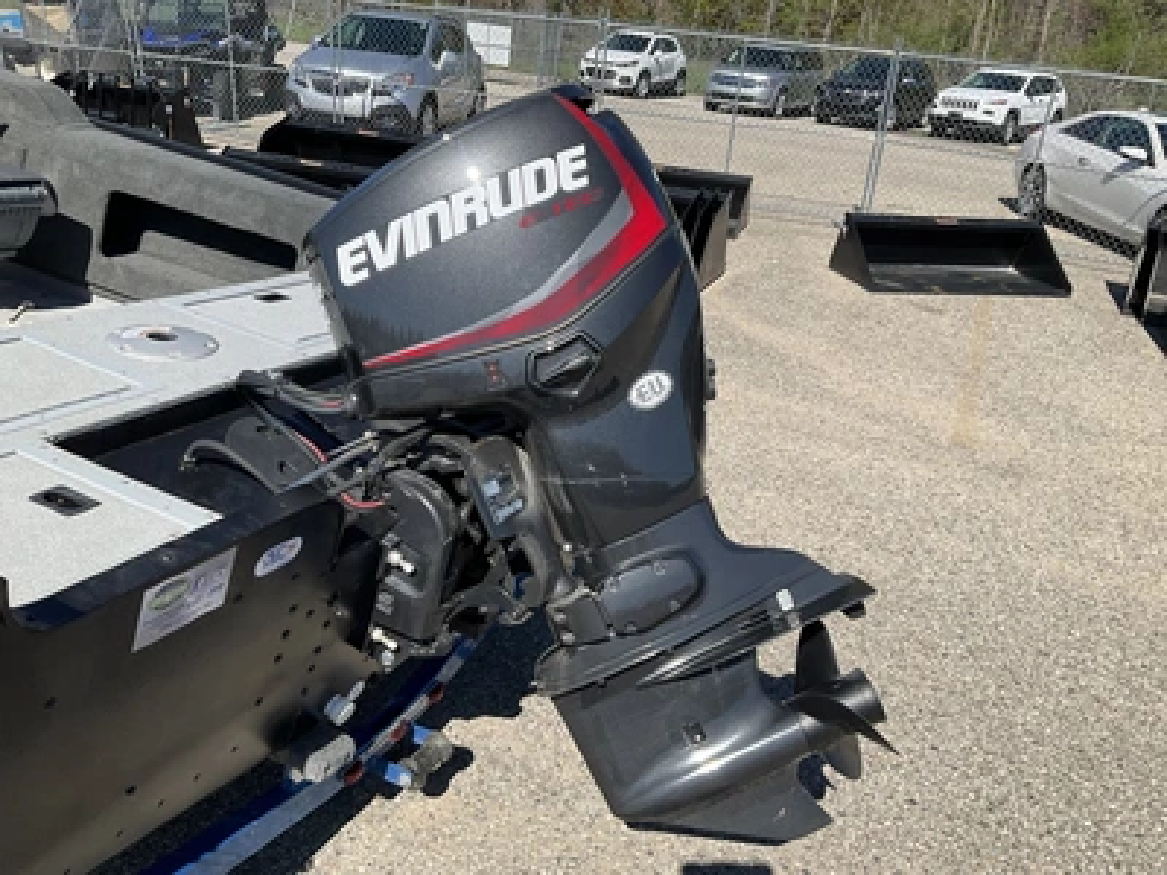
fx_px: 978
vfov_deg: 48.2
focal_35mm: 29
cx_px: 584
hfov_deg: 61.7
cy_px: 438
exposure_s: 1/1848
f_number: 1.8
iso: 25
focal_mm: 3
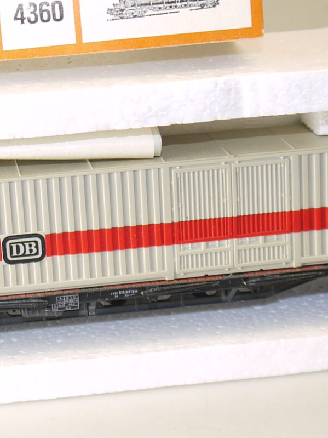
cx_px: 69
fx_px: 1264
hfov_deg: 14.7
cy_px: 166
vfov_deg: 19.6
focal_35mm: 100
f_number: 3.5
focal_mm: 14
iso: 100
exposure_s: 1/60
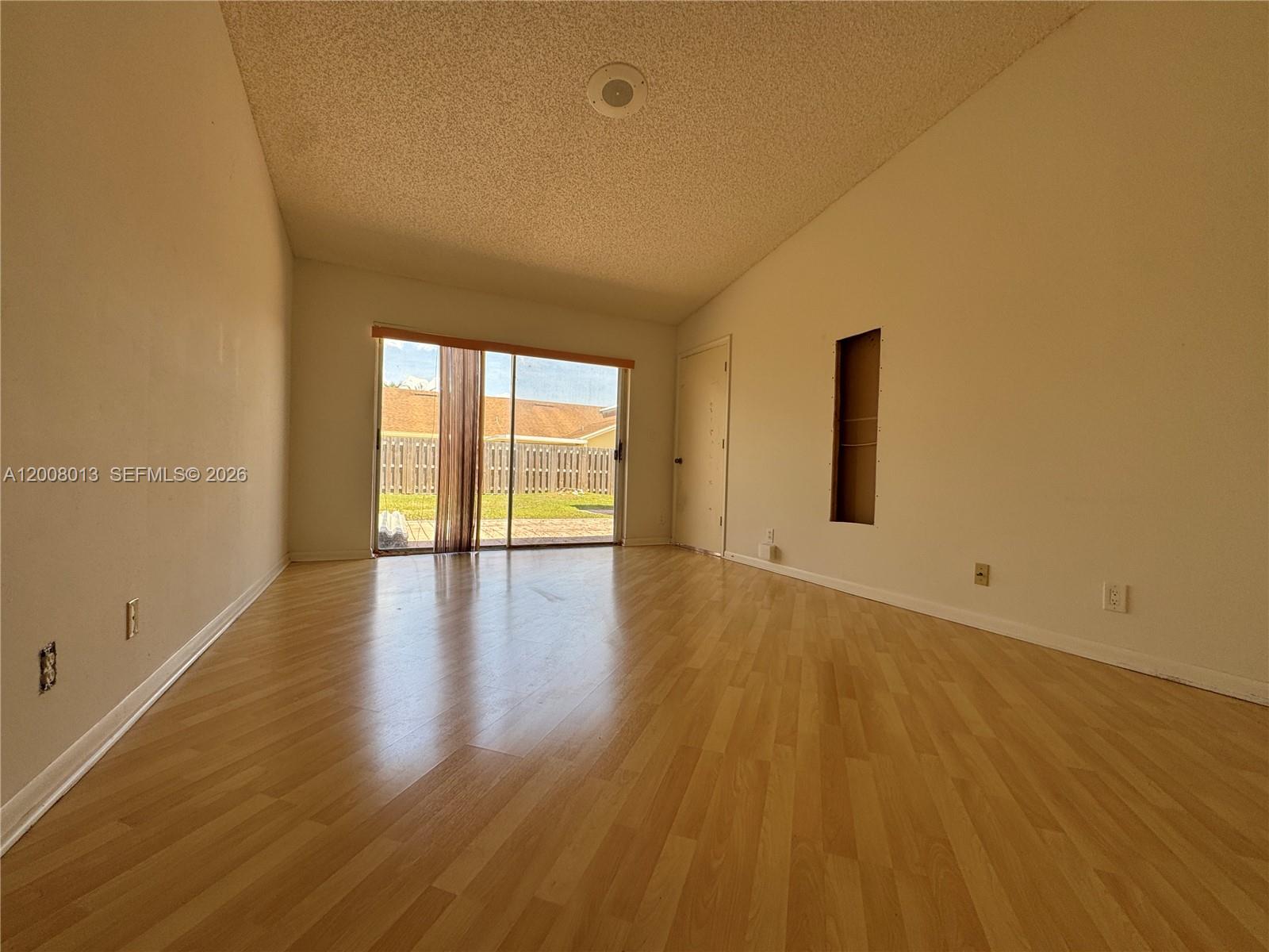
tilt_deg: -0.6
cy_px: 476
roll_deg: -2.2
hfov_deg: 102.1
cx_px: 634
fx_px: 513
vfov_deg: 85.7
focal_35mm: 14
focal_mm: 2.22
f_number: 2.2
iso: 40
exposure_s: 1/175
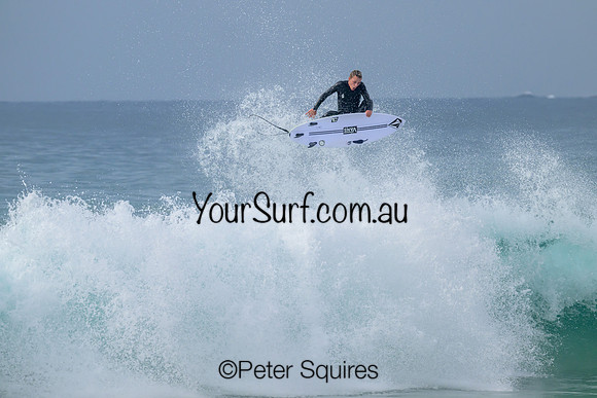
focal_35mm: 480
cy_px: 199
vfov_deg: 2.9
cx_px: 298
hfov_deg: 4.3
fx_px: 7961
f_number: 10
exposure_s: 1/2000
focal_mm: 480
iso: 900
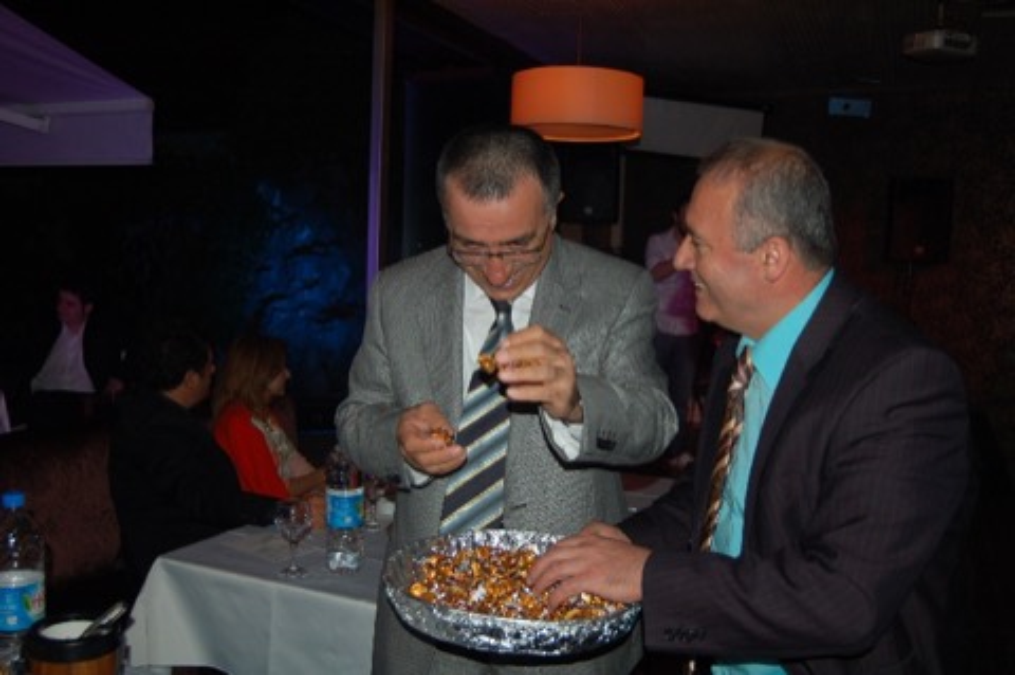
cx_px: 508
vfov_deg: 38.3
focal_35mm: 34
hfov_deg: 55.2
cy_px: 338
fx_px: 972
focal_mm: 23
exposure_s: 1/60
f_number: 3.8
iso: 400
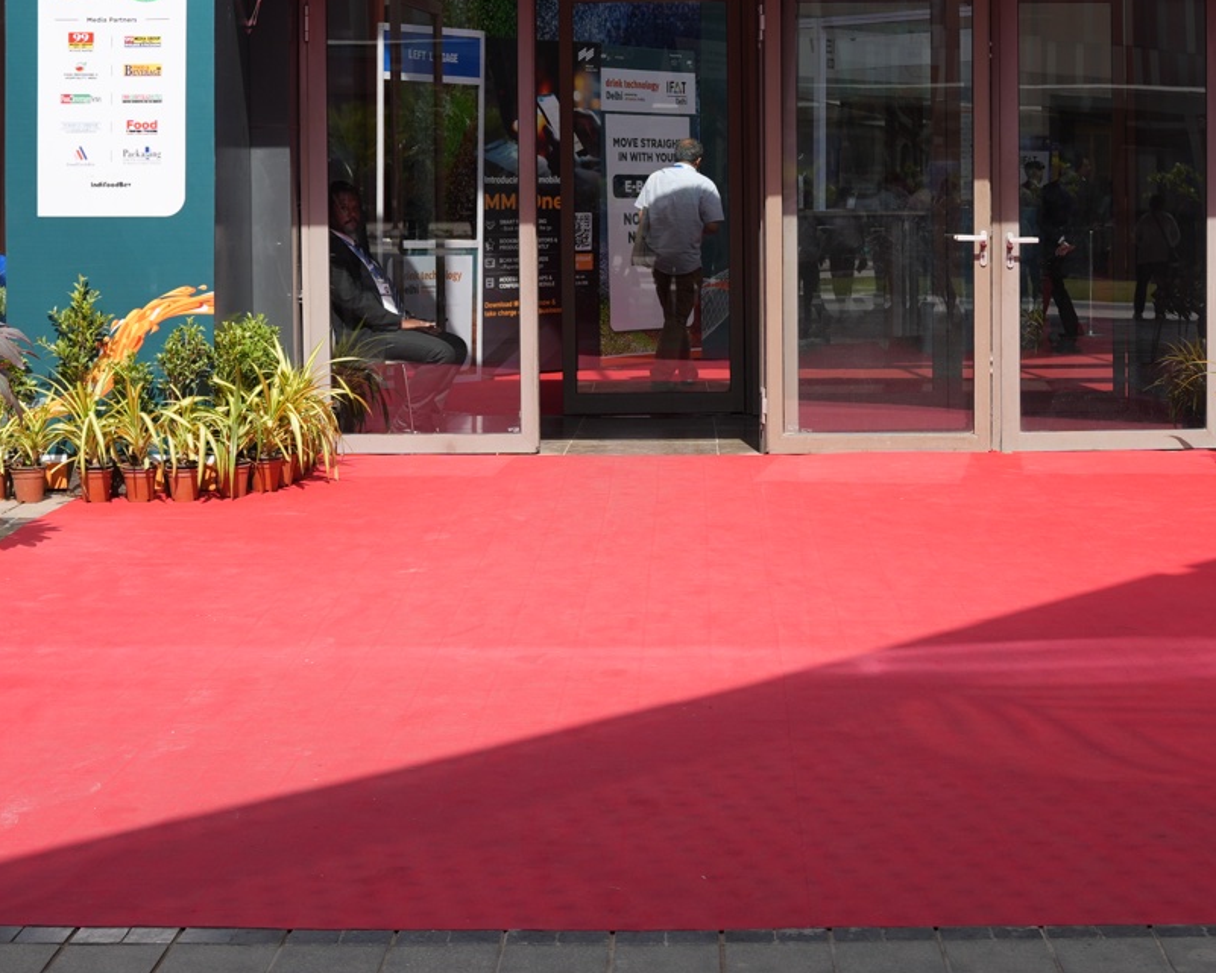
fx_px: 2268
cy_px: 284
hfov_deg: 29.9
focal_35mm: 63
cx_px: 748
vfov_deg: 24.0
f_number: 3.5
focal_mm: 28
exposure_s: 1/800
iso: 100
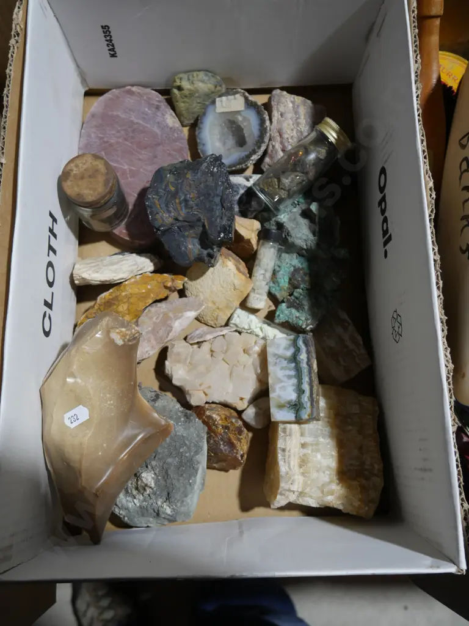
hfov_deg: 44.2
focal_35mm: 32
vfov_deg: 56.8
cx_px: 234
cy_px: 313
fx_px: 578
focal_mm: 16
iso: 200
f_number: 3.6
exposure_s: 1/60
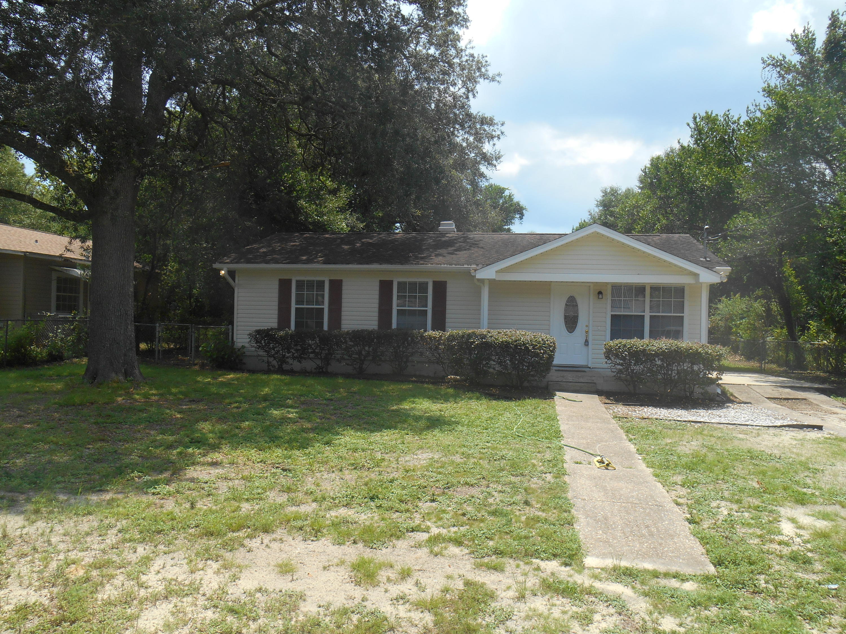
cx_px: 423
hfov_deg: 67.3
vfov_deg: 53.1
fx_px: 635
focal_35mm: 26
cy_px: 317
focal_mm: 4.7
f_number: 3.4
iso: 80
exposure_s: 1/640
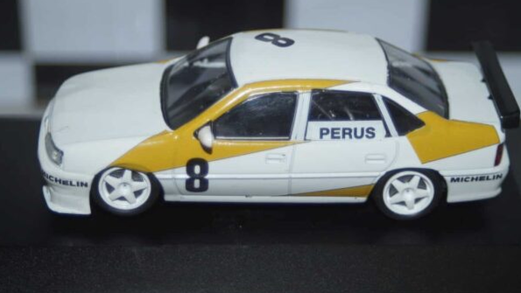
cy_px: 150
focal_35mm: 95
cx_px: 261
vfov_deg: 12.8
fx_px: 1313
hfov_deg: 22.4
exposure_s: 1/80
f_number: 5.6
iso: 200
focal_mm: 60
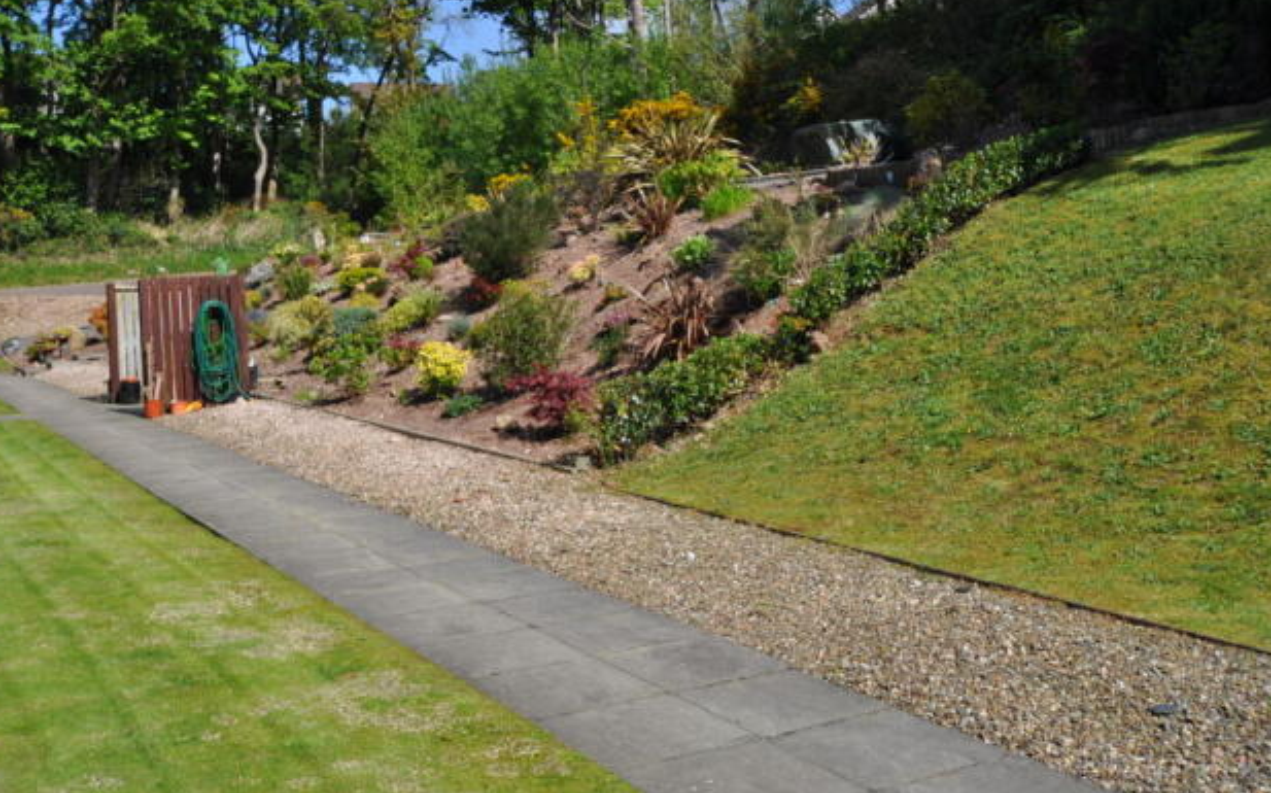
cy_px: 371
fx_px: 1350
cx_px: 647
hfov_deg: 50.4
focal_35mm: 39
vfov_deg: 32.7
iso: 200
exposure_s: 1/320
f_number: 9
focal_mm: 24
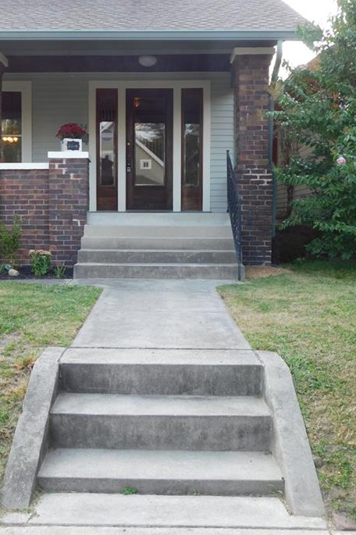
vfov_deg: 46.4
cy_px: 248
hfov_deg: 31.8
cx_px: 143
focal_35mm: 42
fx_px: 624
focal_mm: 6.3
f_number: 3.5
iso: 125
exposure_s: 1/100
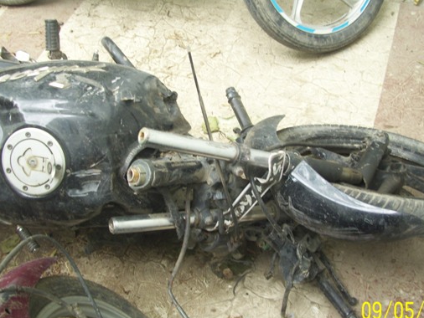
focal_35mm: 43
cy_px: 160
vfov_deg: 33.6
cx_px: 227
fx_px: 527
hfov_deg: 43.8
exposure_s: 1/50
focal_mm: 5.7
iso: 80
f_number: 2.9
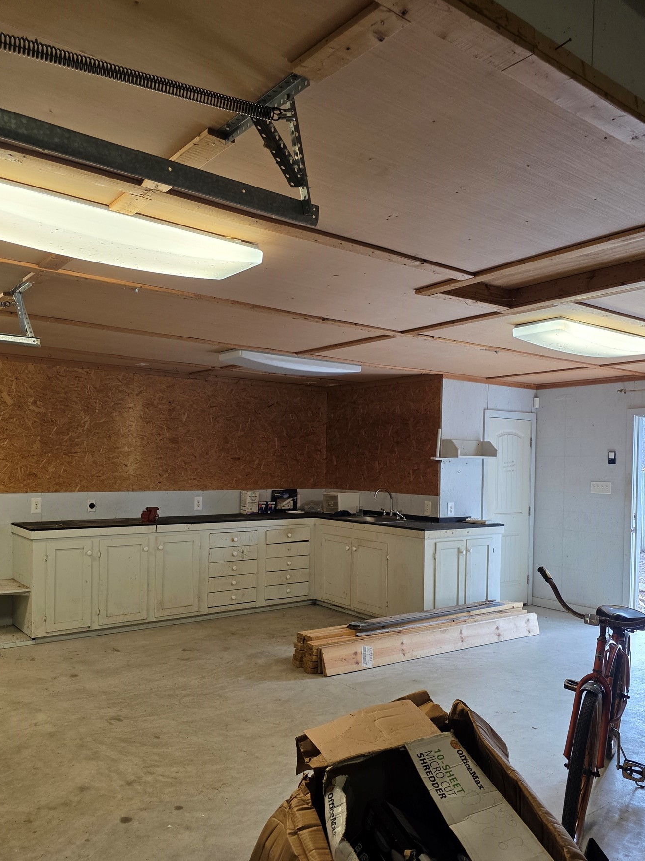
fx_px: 671
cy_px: 478
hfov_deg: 51.3
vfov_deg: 65.2
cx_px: 319
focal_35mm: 27
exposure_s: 1/120
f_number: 1.7
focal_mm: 6.3
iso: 200
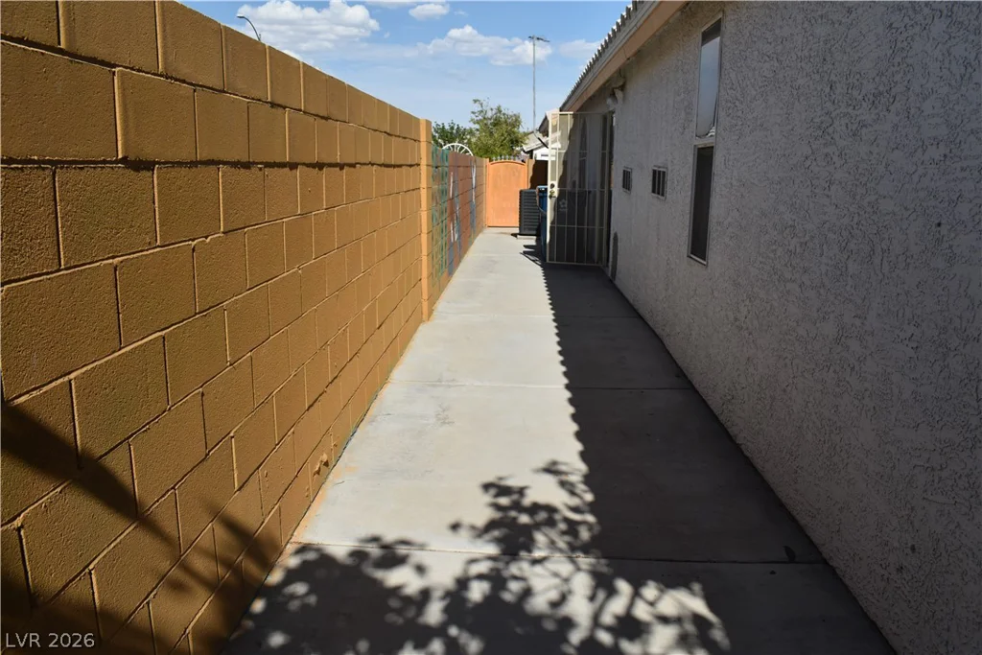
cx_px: 491
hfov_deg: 67.4
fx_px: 737
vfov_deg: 47.9
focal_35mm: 27
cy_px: 328
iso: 200
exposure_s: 1/320
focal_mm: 18
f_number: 9
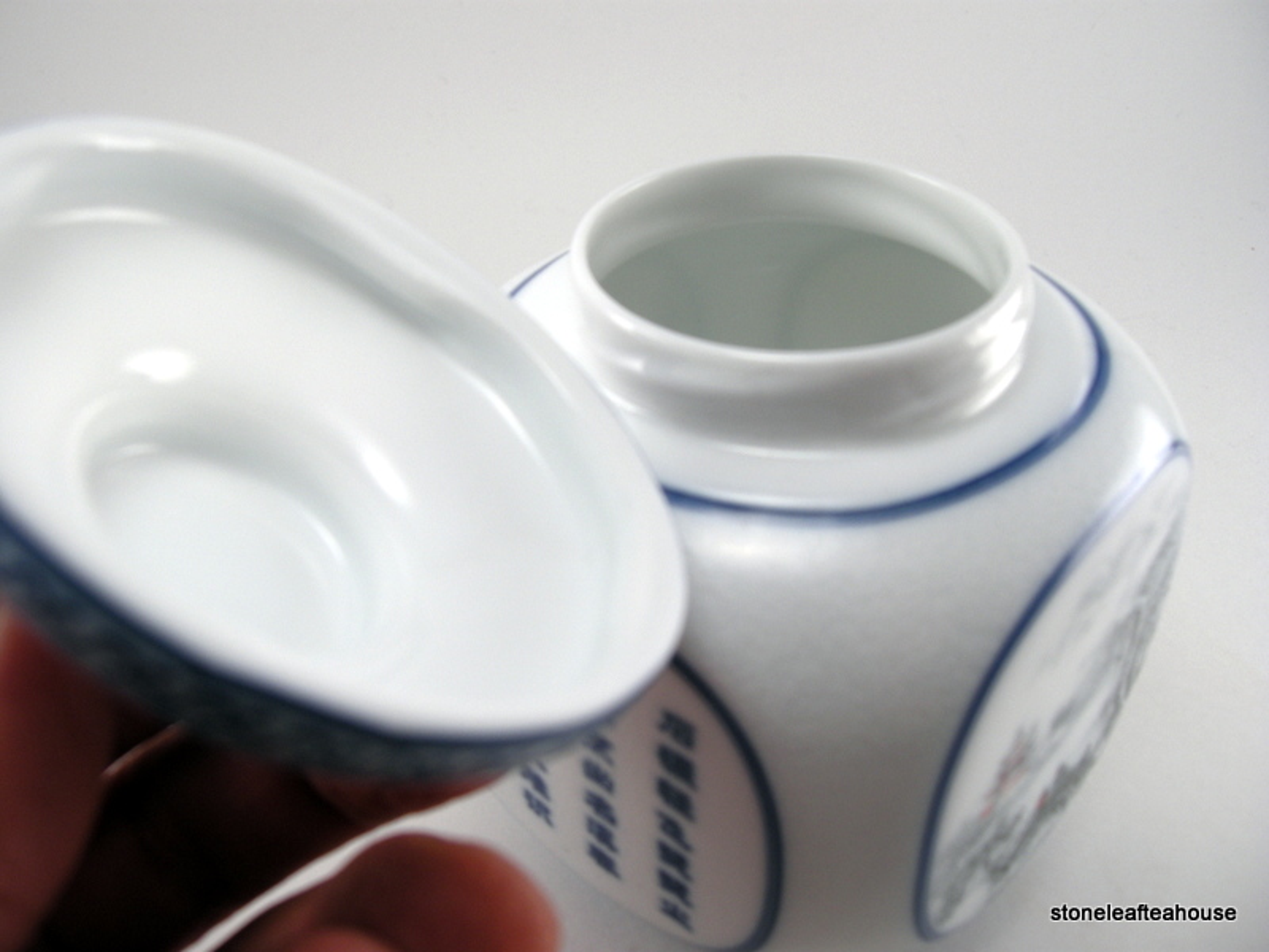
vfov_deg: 40.7
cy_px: 476
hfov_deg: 52.6
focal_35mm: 35
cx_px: 634
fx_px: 1283
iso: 64
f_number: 3.4
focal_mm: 7.5
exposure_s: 1/125
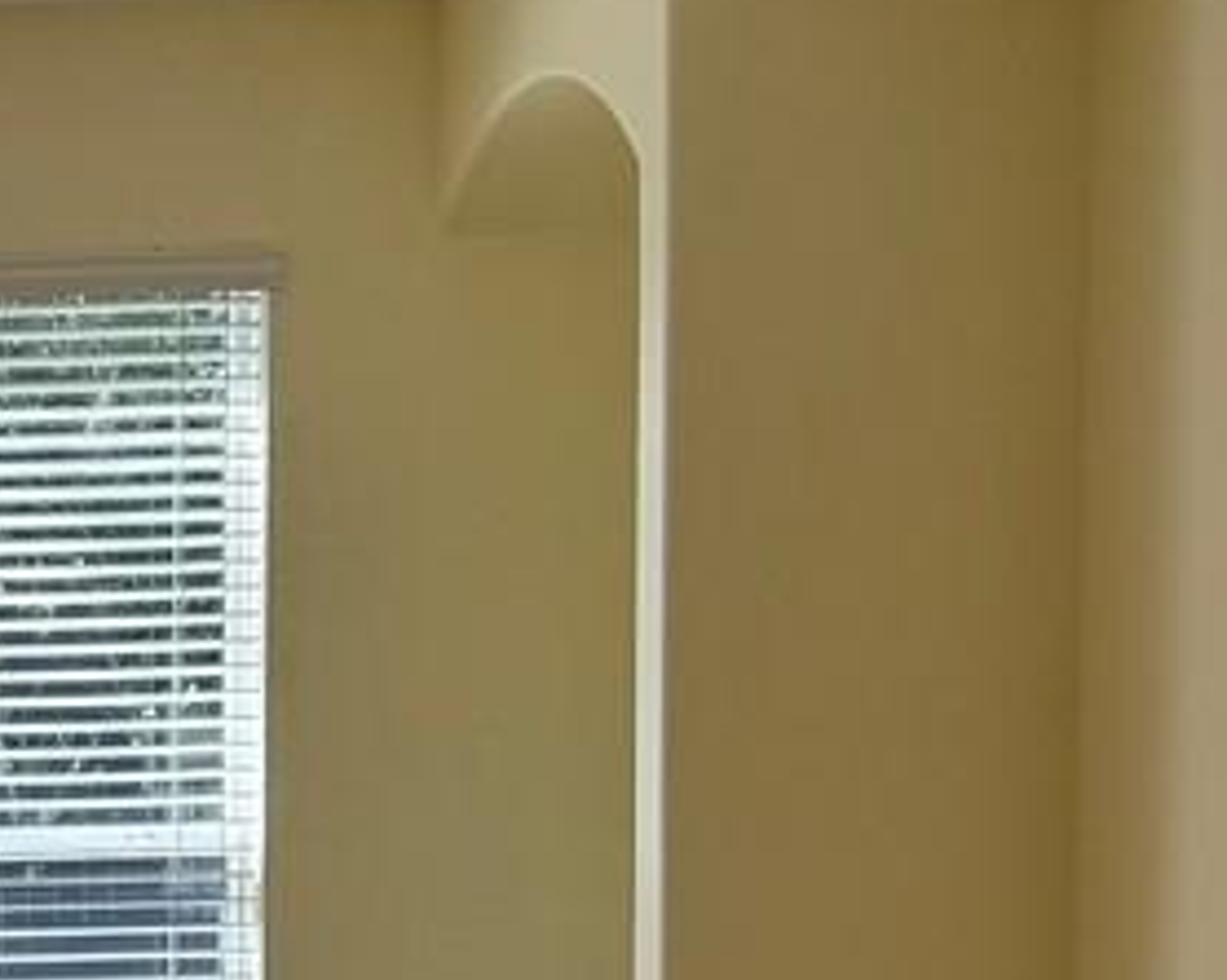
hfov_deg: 12.3
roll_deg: +0.2
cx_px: -1364
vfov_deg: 11.3
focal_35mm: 135
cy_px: 1064
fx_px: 4899
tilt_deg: -5.5
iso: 80
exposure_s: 1/715
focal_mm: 6.76
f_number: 1.78
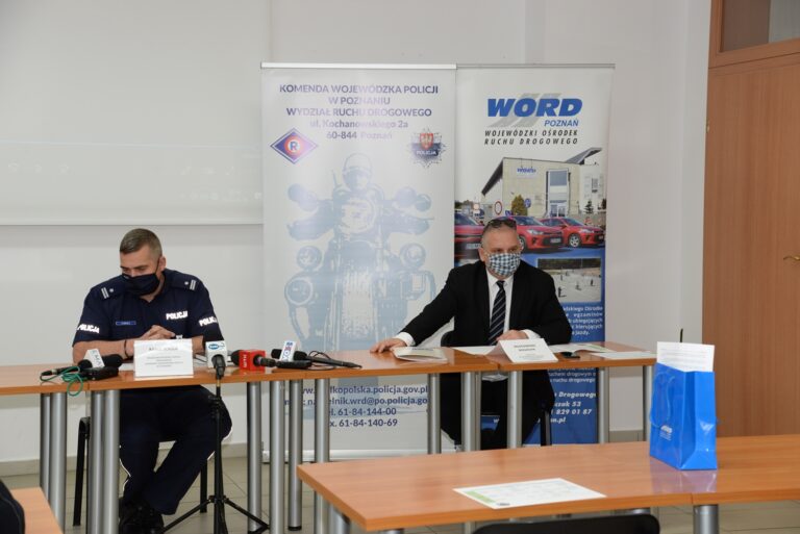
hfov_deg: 32.4
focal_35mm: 62
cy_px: 267
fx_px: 1378
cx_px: 400
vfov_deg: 21.9
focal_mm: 62
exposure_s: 1/60
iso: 500
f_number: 6.3
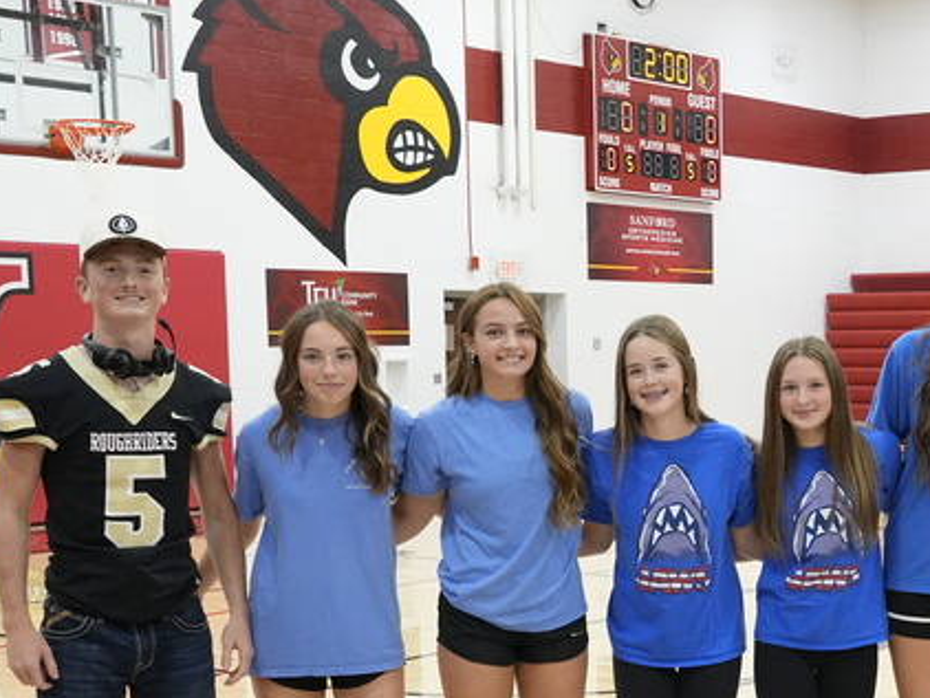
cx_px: 824
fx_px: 1694
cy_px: 571
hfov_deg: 29.5
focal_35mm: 63
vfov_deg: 22.9
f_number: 4.5
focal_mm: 18
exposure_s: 1/200
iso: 3200
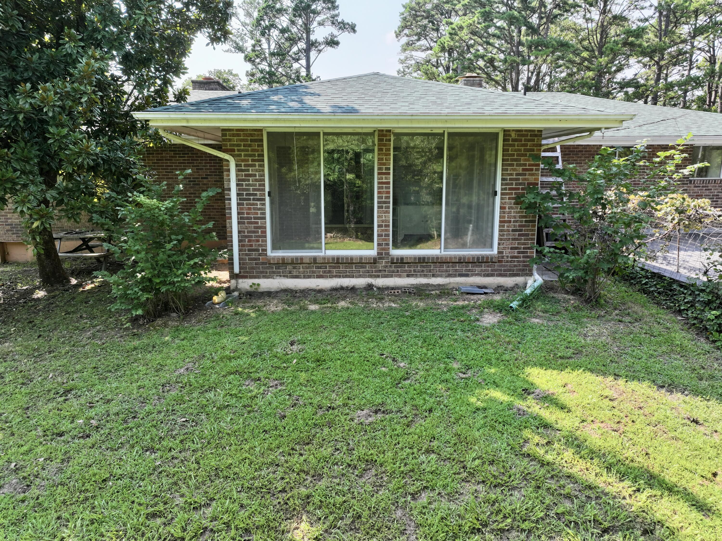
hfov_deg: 71.6
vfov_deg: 56.8
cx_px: 361
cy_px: 270
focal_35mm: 24
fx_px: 500
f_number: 4.5
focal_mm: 12.29
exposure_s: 1/120
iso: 100
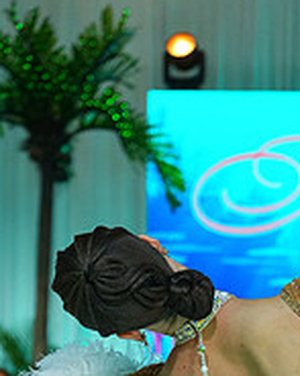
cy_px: 580
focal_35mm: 216
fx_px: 2399
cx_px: 279
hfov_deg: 7.1
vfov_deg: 8.7
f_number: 4
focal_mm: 73
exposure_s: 1/400
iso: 2000
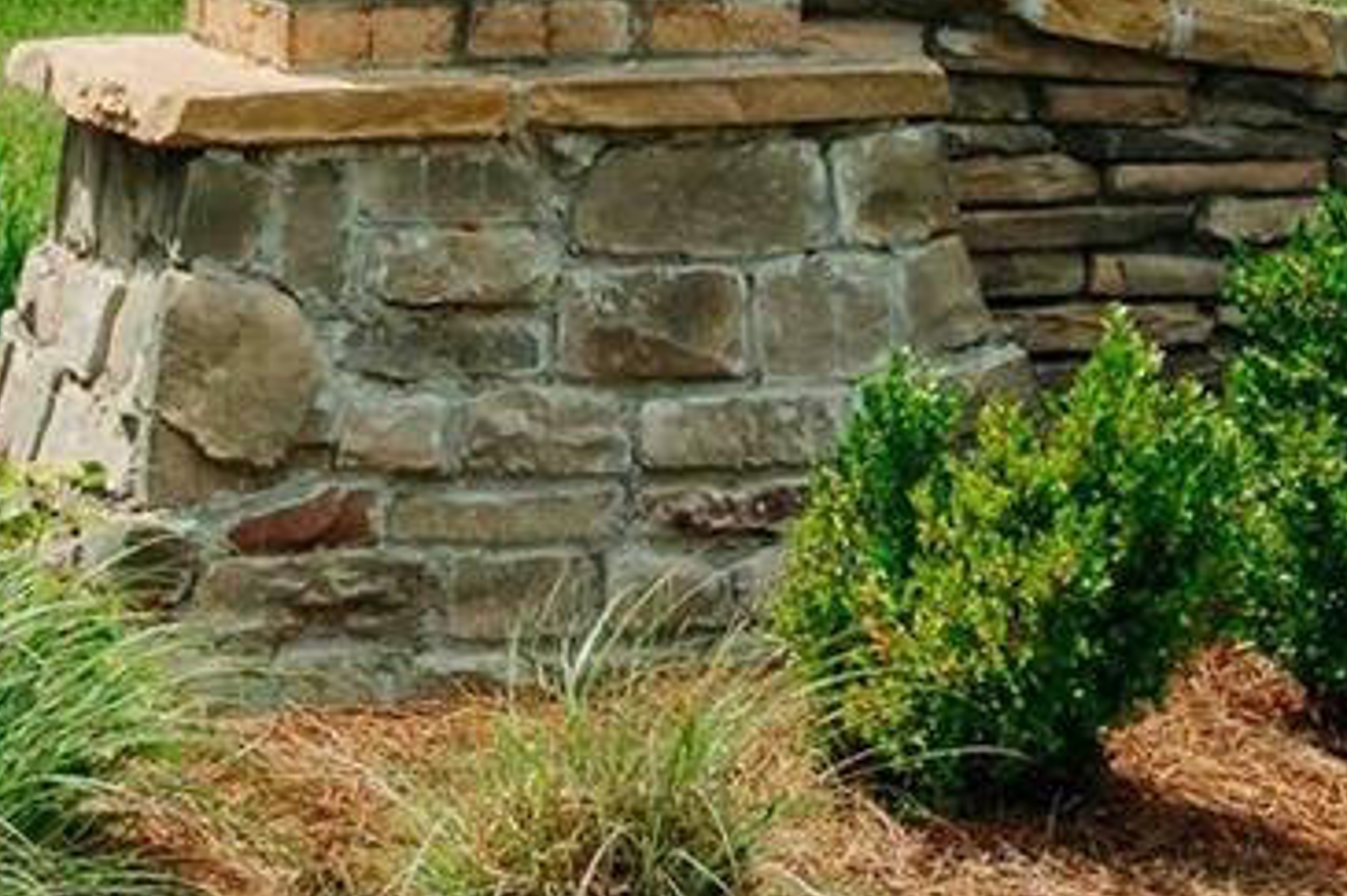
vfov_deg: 7.3
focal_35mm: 185
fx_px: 6919
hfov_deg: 10.7
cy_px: -592
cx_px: 2070
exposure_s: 1/125
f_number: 11
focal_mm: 33
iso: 100
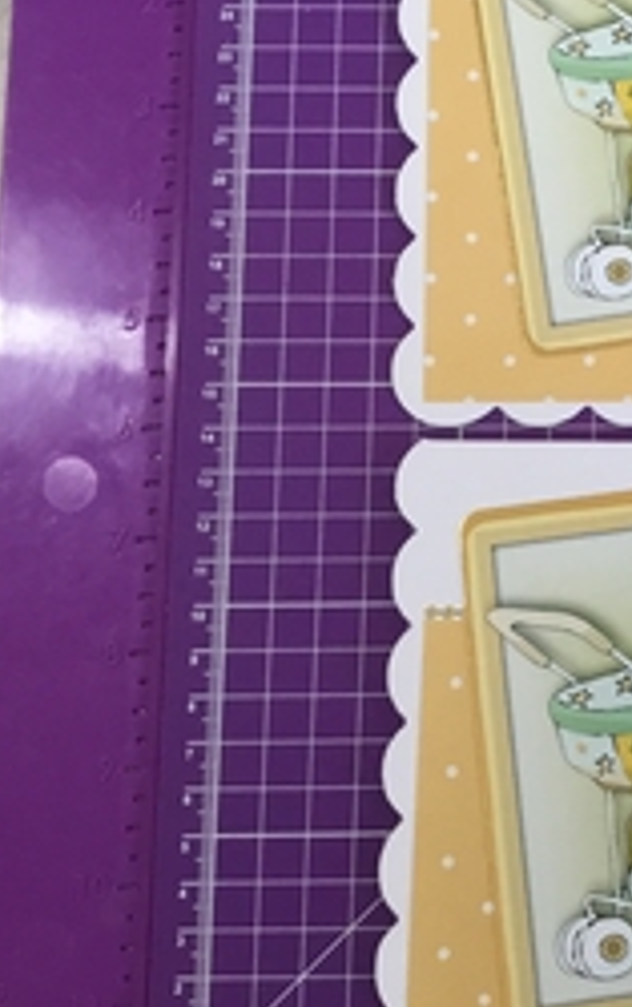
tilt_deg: -82.8
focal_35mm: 59
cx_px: 870
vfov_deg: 34.5
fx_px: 1620
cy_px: 469
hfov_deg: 19.9
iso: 50
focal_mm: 3.3
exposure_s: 1/33
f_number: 2.4
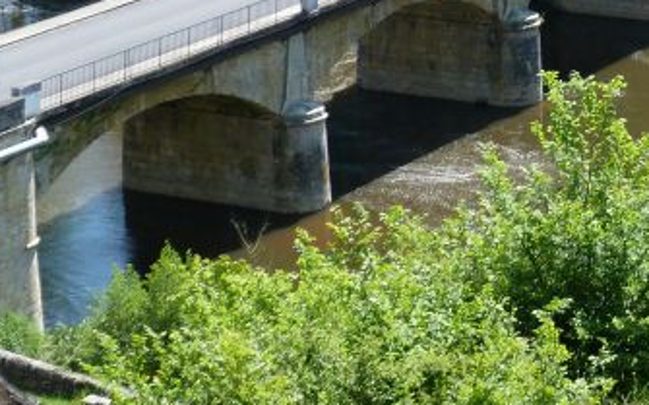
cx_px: 907
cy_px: -178
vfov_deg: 8.6
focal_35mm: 149
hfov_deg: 13.4
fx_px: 2634
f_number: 4
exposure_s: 1/200
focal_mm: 8.3
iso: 80
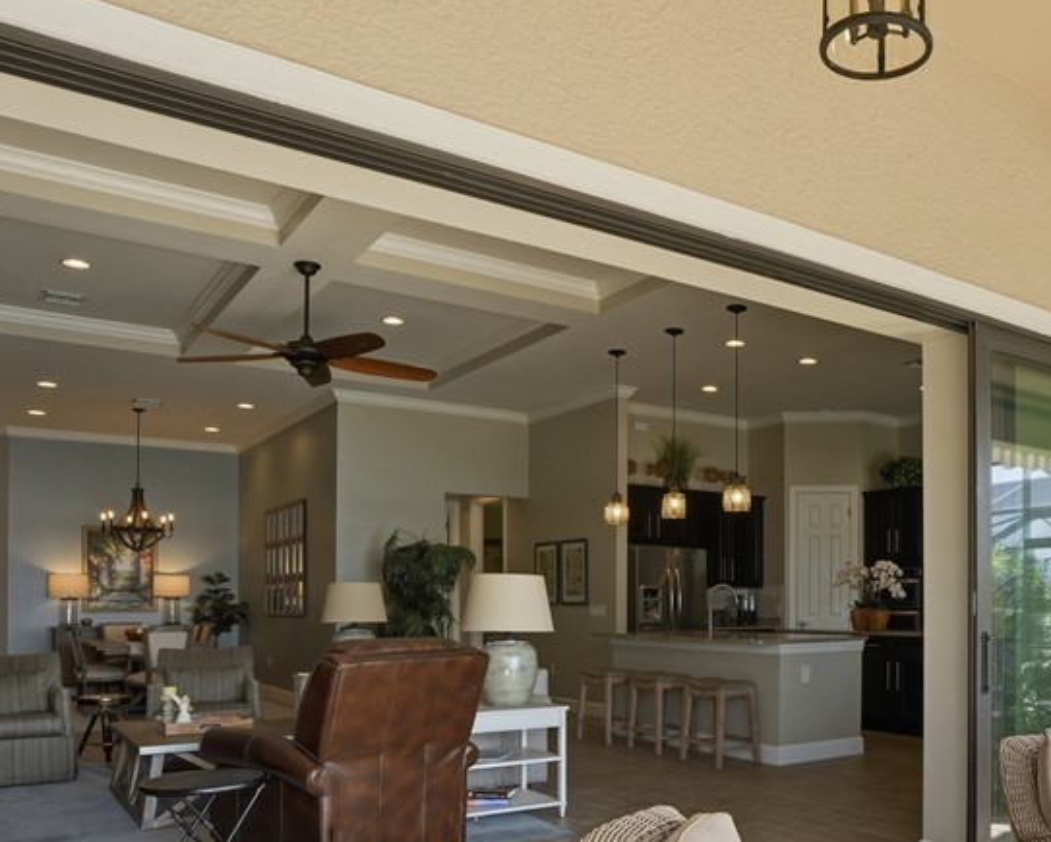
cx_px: 776
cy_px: 603
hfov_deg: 56.1
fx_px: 934
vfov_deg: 47.2
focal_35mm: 30
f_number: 9
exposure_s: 1/320
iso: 400
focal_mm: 16
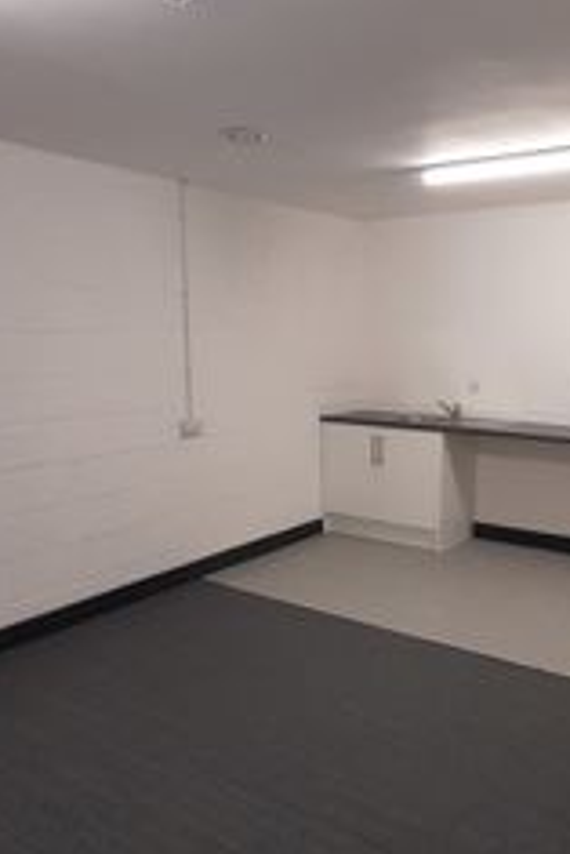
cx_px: 334
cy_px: 476
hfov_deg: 54.9
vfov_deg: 75.8
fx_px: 545
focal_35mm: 23
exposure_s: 1/50
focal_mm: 1.42
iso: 64
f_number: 2.2
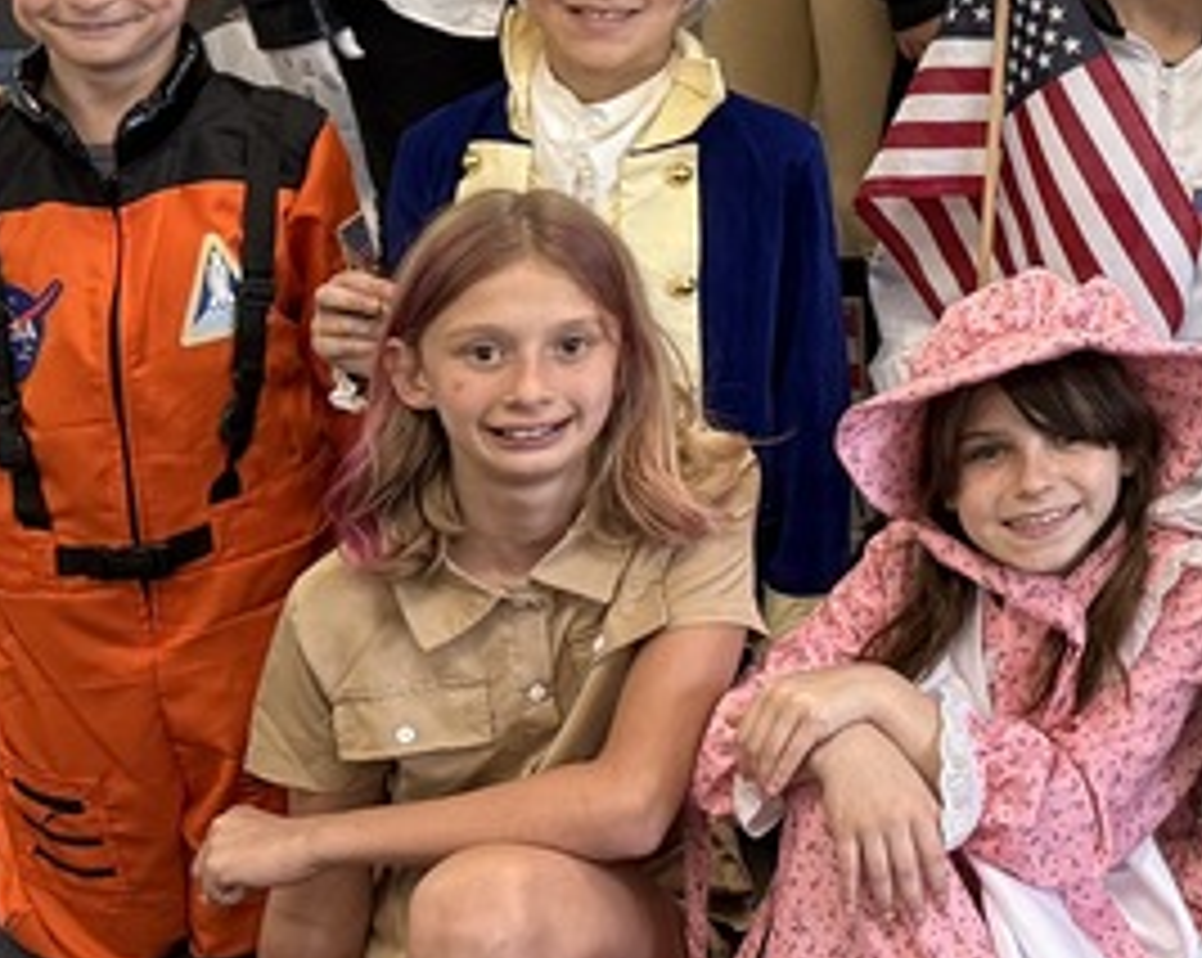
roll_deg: -0.5
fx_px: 3198
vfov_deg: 16.4
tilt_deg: -7.8
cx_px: 1859
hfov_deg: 18.6
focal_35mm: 90
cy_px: -193
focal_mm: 6.76
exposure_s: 1/60
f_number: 1.78
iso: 250
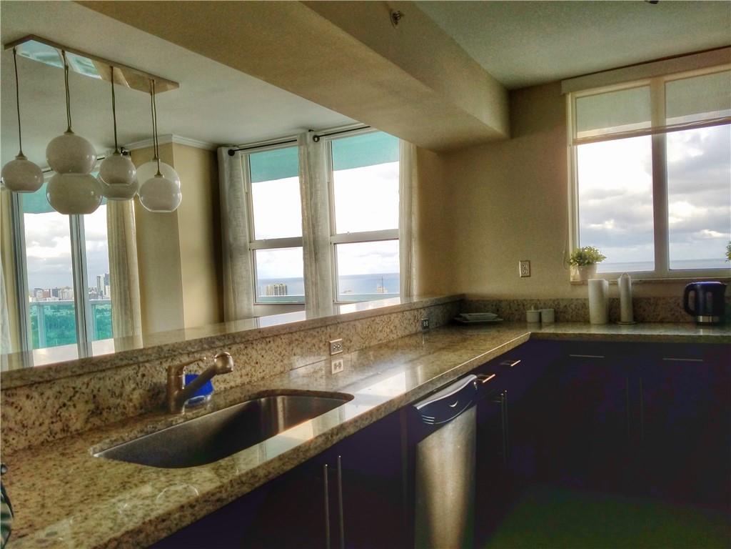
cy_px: 274
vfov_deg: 53.1
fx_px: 549
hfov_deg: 67.3
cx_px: 366
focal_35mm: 26
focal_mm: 4.2
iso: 50
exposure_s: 1/458
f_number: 1.7
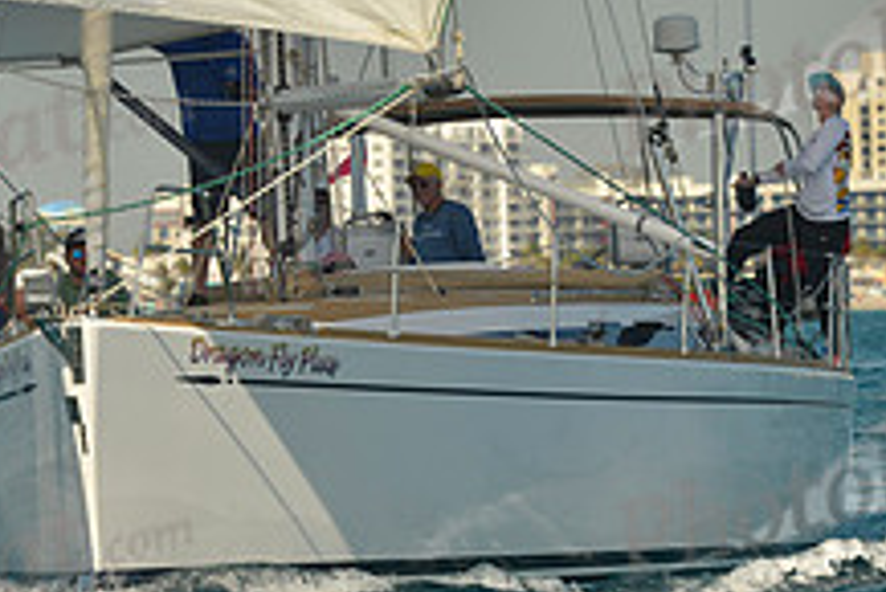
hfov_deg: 4.7
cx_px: 408
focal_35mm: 441
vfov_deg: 3.1
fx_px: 10860
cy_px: 320
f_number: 8
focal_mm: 165
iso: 200
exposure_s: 1/640
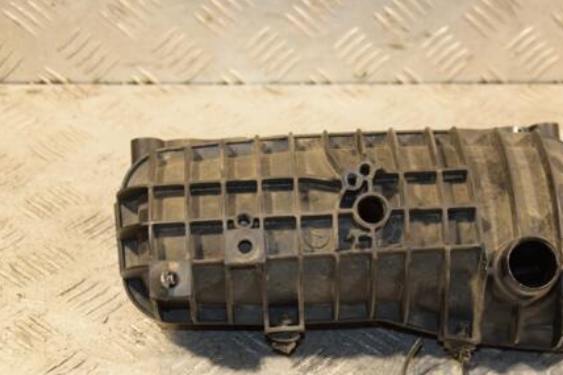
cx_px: 388
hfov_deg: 25.2
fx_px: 1251
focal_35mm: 80
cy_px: 207
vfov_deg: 17.0
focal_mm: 38
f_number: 5
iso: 800
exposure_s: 1/125
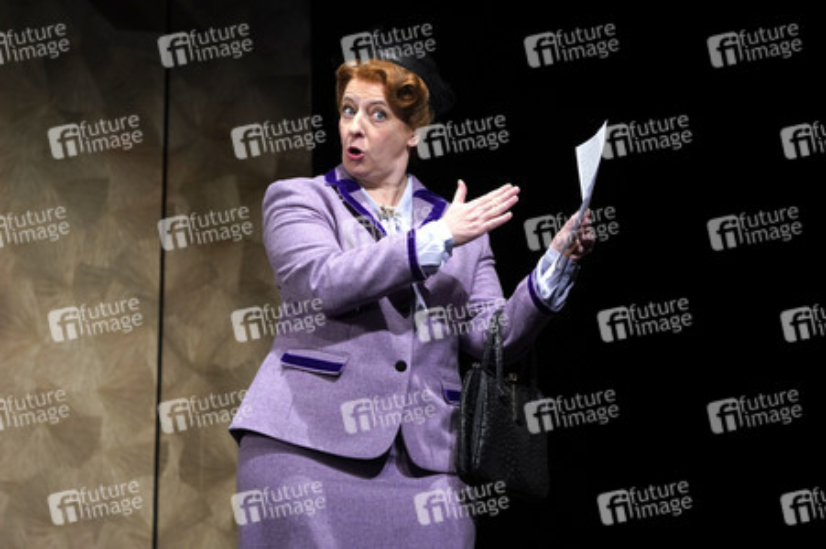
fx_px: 4585
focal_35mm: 200
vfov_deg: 6.9
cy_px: 274
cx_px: 413
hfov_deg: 10.3
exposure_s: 1/640
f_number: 5.6
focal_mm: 200
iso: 1600
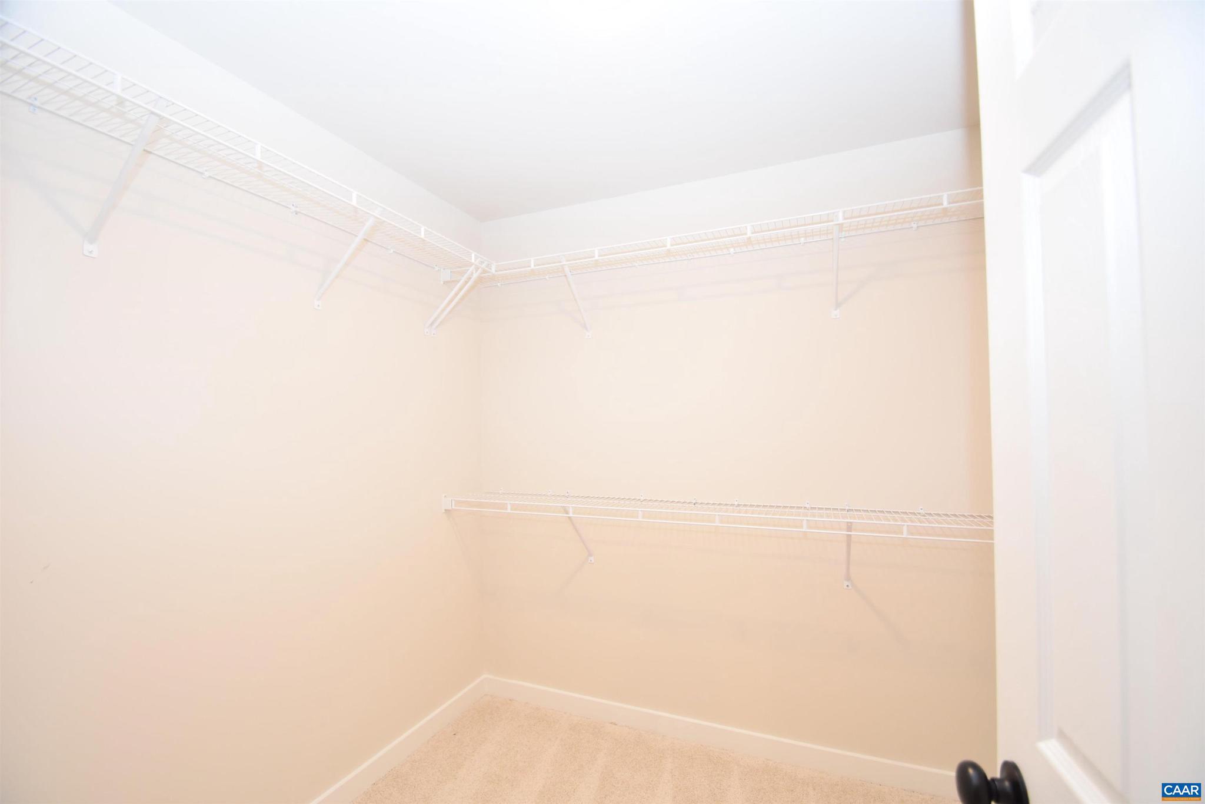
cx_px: 602
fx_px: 502
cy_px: 402
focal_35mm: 15
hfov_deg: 100.4
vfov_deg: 77.3
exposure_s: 1/60
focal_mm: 10
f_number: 4
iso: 720
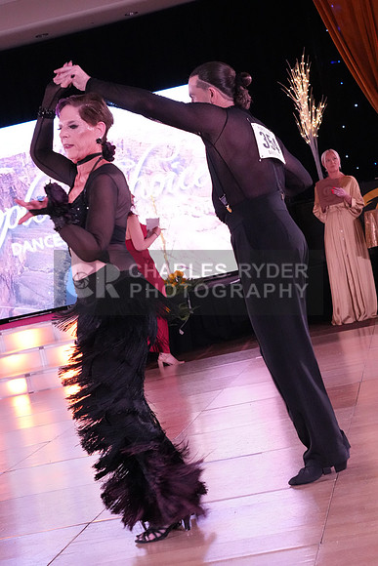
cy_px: 283
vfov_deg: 25.7
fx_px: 1243
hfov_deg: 17.3
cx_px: 189
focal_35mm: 79
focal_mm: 53
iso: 8000
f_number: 7.1
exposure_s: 1/320
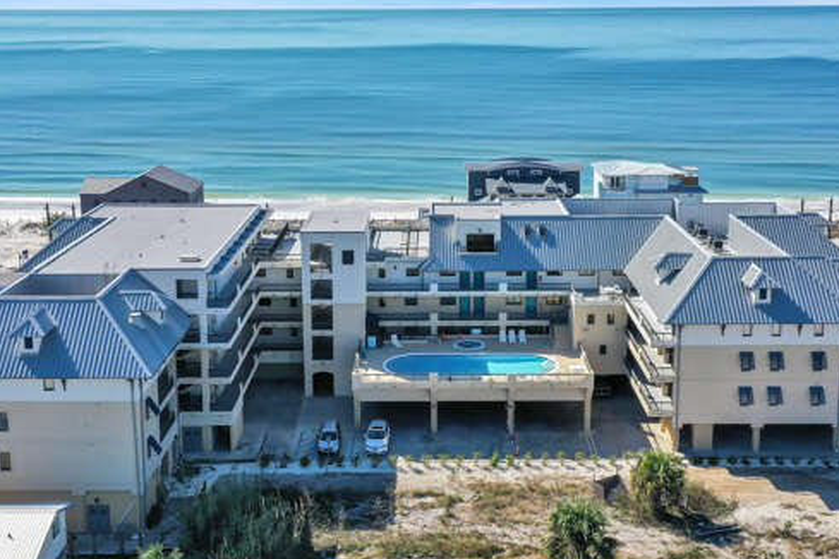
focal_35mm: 44
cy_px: 358
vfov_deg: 30.4
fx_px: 1025
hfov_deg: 44.4
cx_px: 465
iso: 100
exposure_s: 1/500
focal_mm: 10.26
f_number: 5.6
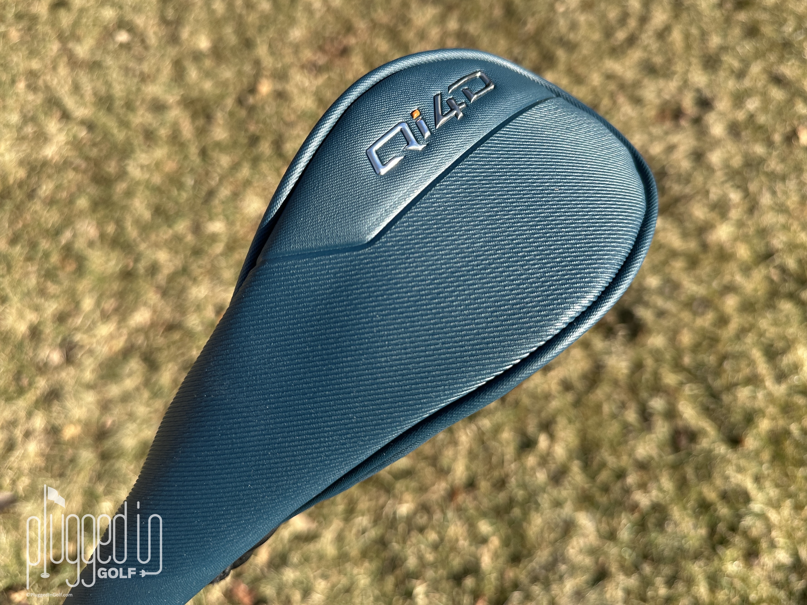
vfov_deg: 56.8
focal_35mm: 24
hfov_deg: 71.6
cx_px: 404
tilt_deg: -58.0
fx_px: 560
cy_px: 302
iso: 80
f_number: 1.78
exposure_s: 1/1495
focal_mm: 6.86
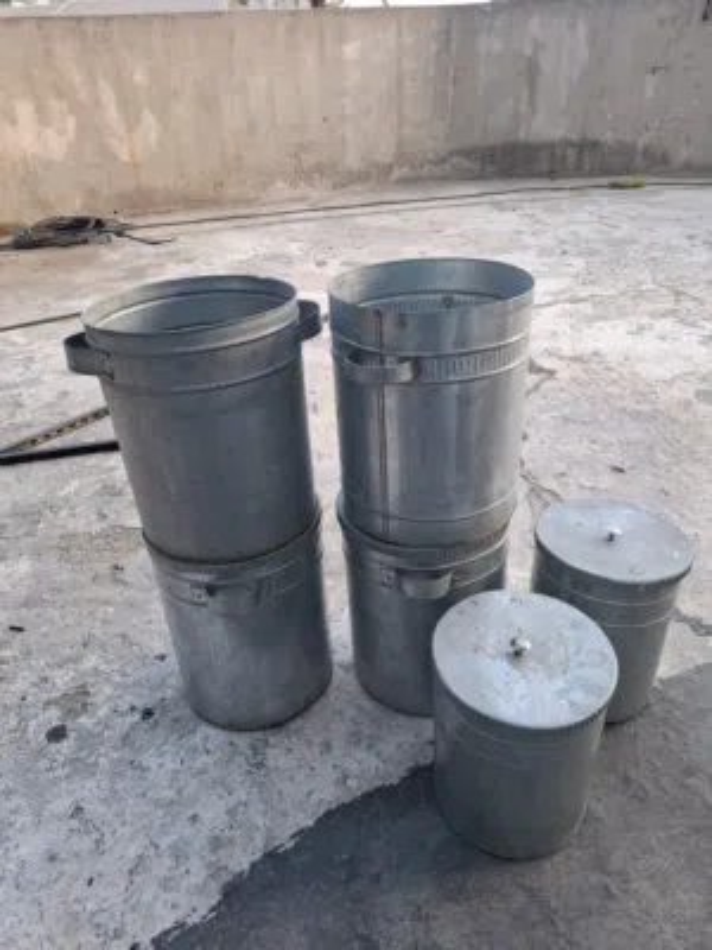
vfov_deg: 73.9
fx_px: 631
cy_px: 475
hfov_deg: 58.9
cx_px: 356
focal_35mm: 23
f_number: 1.8
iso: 64
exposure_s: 1/100
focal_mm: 5.54
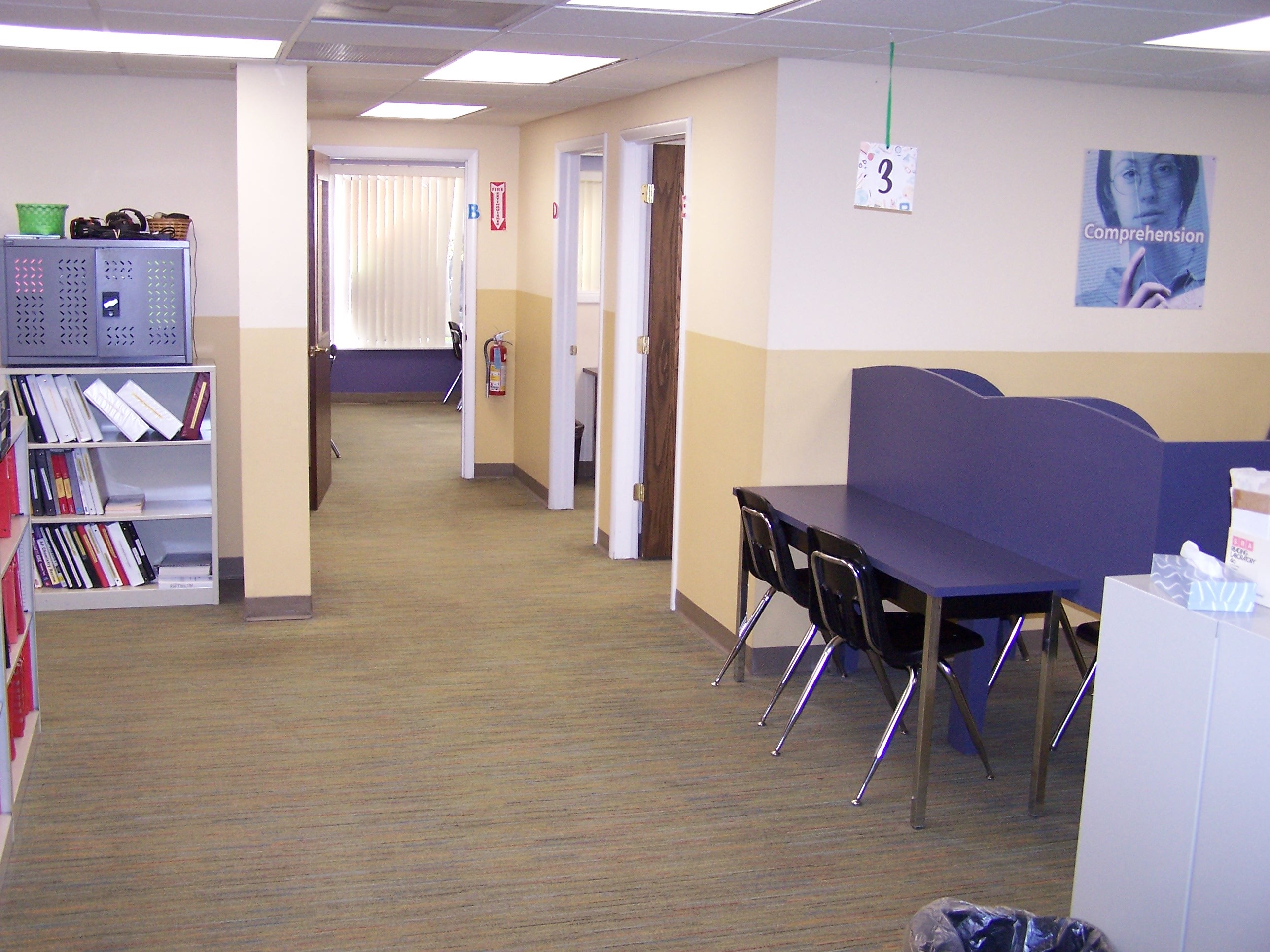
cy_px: 476
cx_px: 635
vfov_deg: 37.7
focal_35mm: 38
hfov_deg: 49.0
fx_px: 1394
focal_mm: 6.3
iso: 140
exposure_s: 1/60
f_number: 2.8
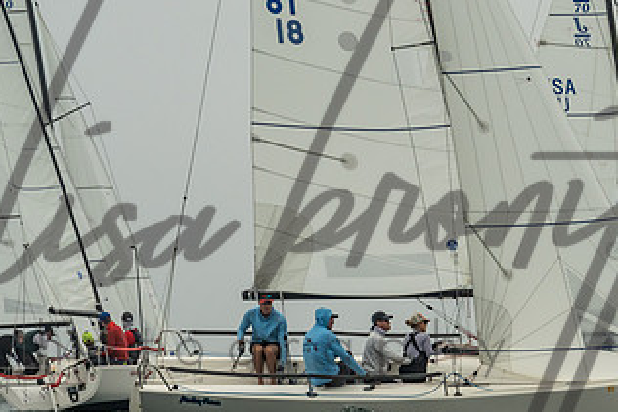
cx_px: 419
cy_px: 202
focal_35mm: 323
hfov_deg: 6.4
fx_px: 5547
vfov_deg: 4.3
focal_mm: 175
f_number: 9
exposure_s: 1/2500
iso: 800
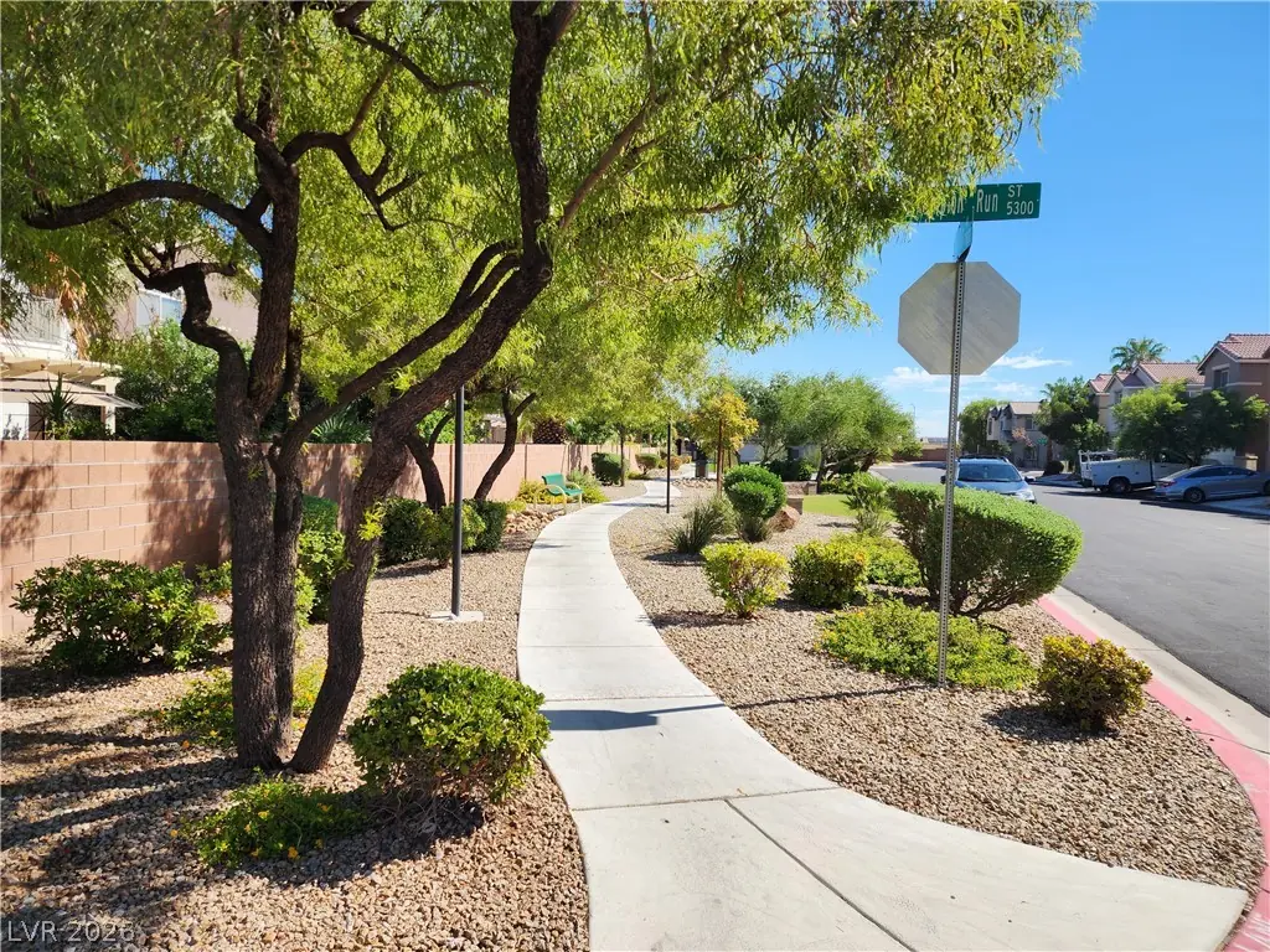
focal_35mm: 23
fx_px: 844
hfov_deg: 73.9
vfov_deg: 58.9
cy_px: 476
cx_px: 635
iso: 12
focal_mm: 6.4
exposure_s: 1/960
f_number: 1.8
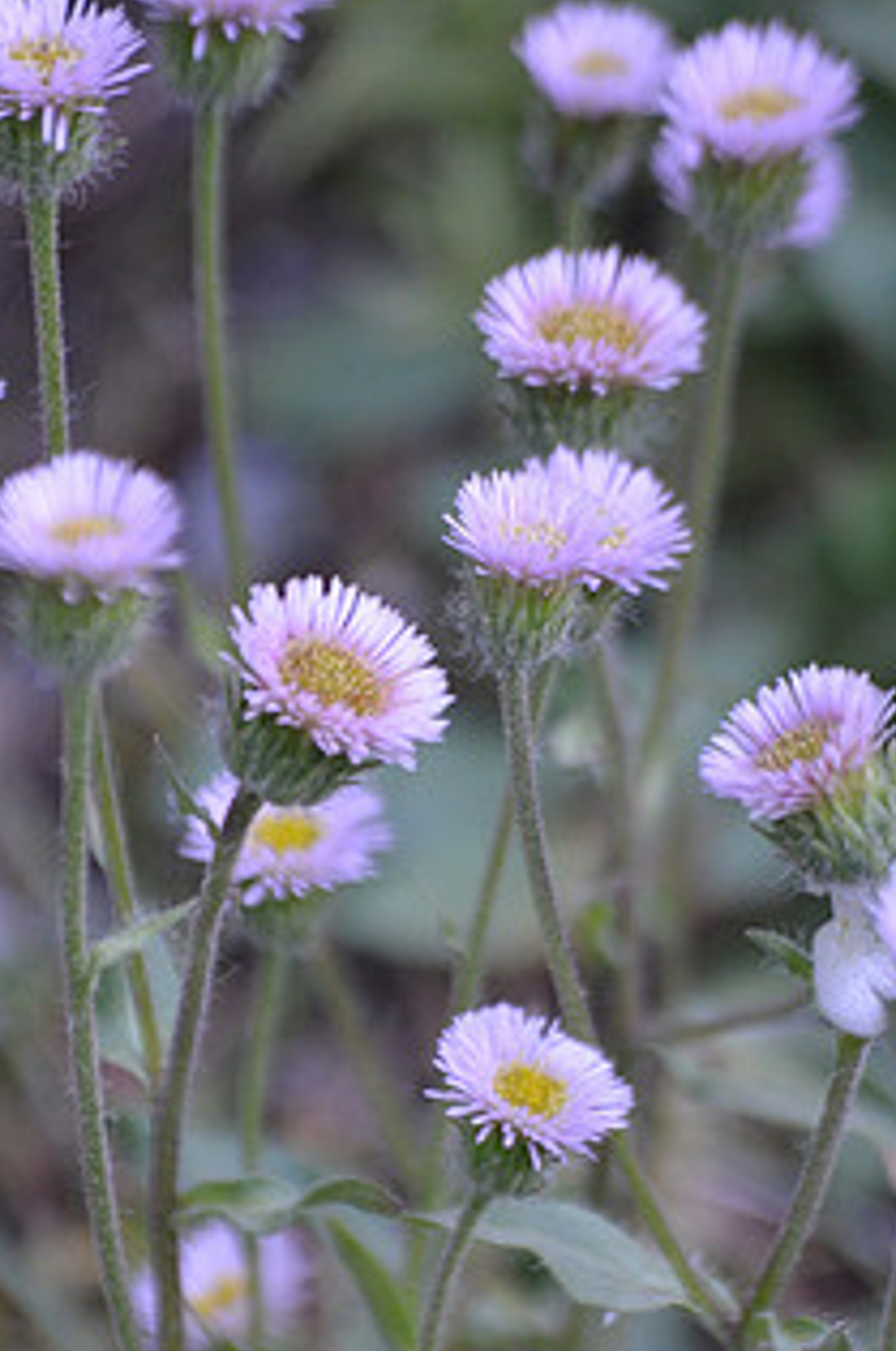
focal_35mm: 643
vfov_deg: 3.2
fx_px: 24083
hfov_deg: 2.1
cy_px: 871
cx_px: 326
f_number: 5.6
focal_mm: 300
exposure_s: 1/200
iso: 1600
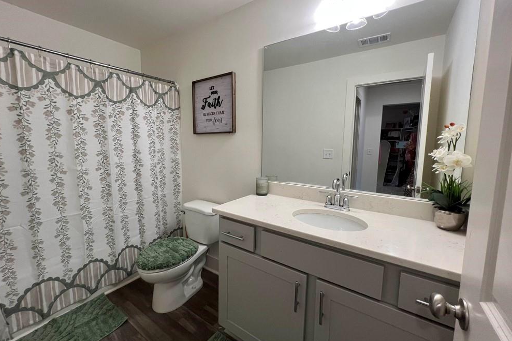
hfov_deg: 104.2
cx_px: 250
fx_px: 199
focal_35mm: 14
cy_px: 165
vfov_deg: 81.2
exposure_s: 1/120
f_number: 1.8
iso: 125
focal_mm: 1.57
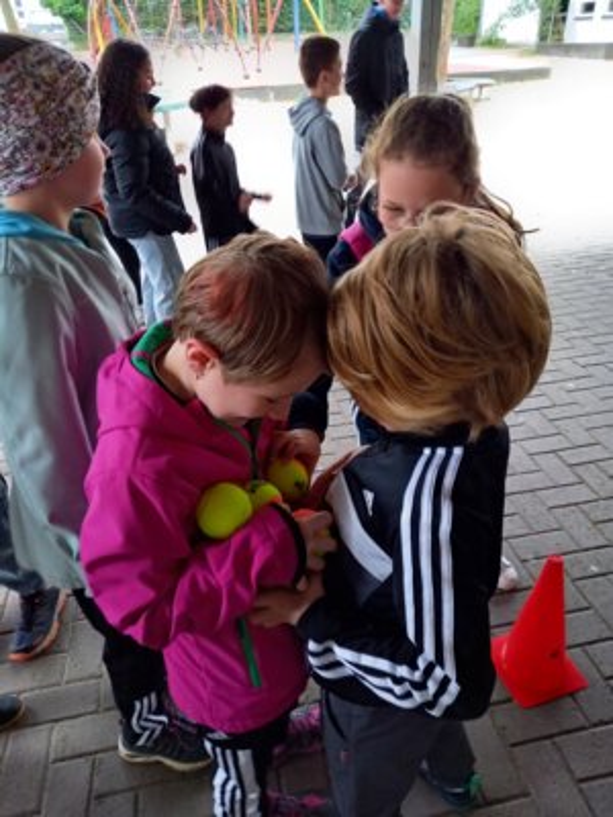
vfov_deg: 69.4
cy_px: 408
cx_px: 306
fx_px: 590
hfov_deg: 54.9
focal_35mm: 25
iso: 500
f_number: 1.8
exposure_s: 1/33
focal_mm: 4.65
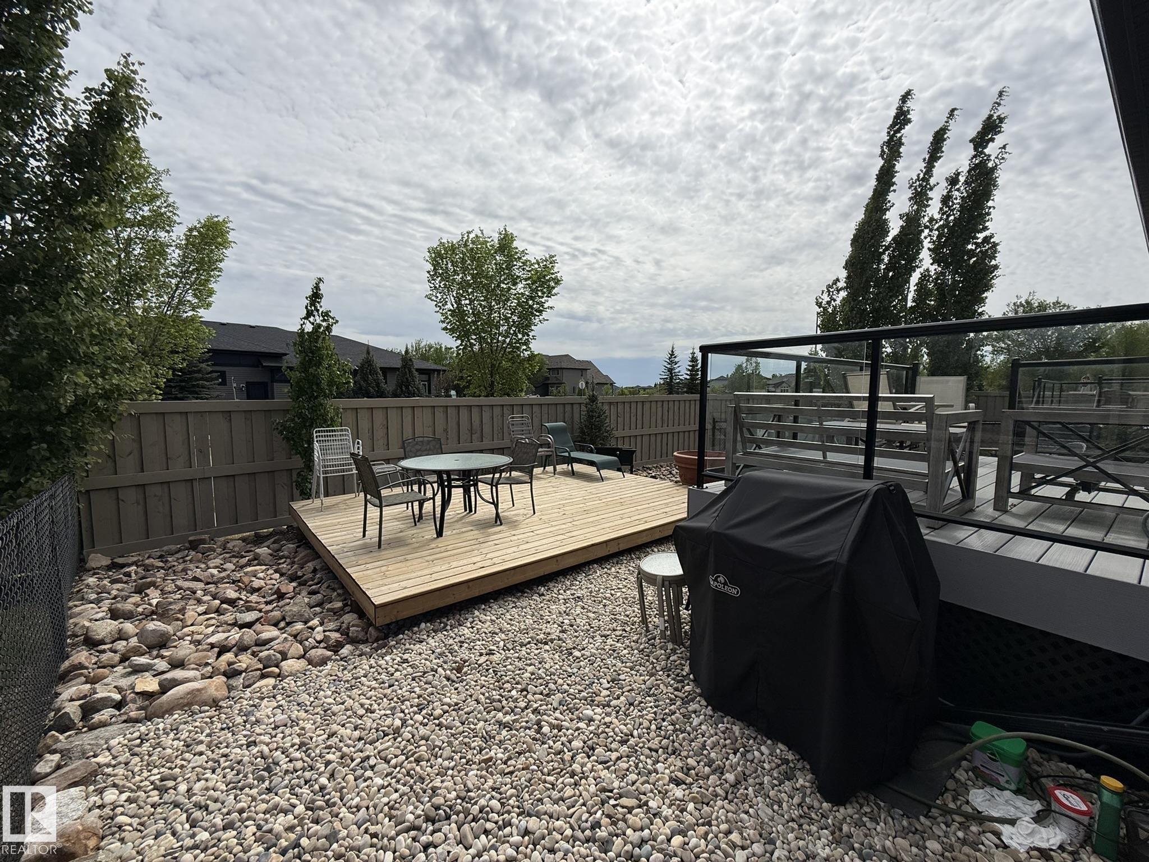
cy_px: 431
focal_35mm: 14
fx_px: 465
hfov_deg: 102.1
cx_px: 574
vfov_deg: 85.7
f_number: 2.2
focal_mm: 2.22
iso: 50
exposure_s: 1/5155
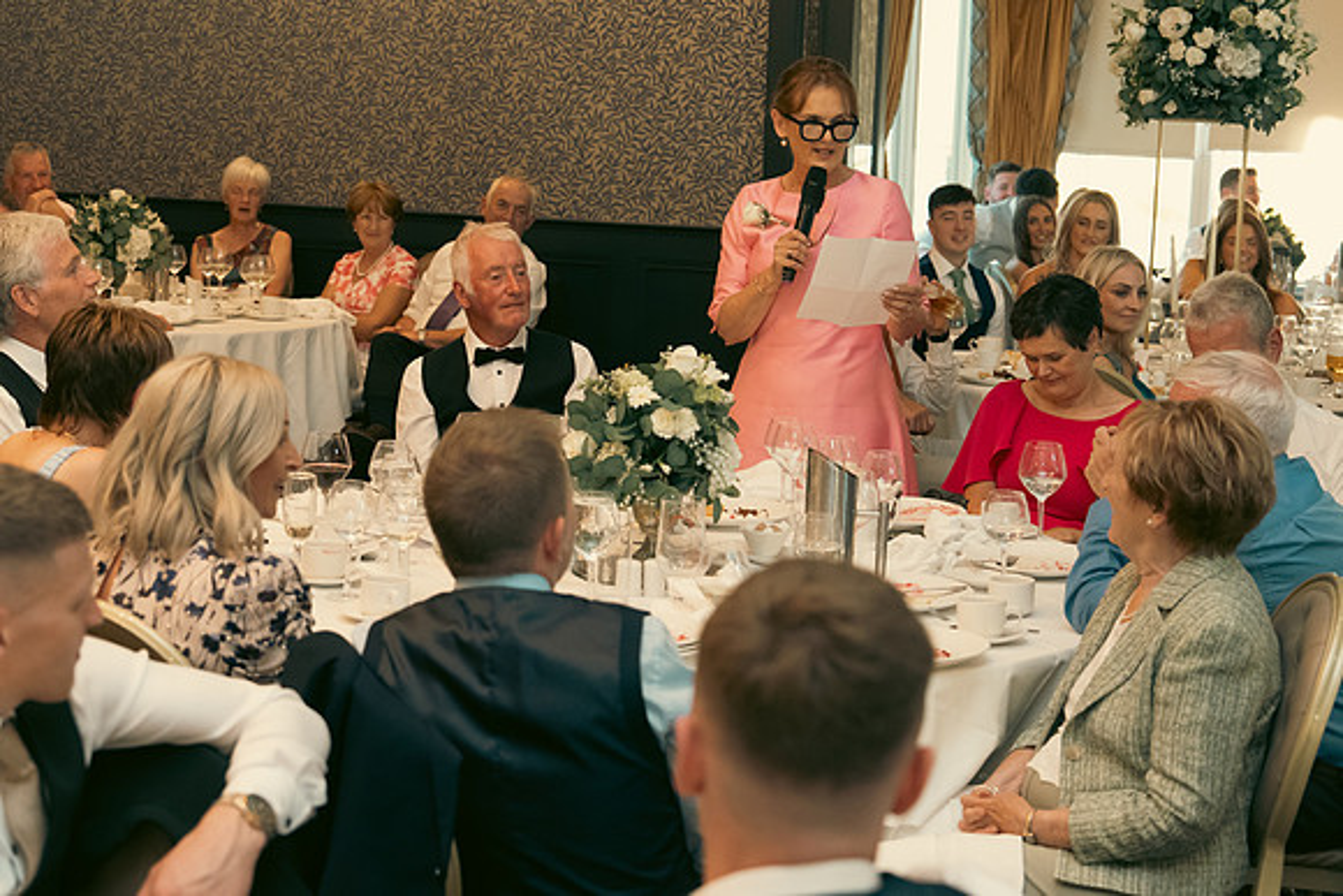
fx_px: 2463
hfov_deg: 30.5
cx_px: 672
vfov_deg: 20.6
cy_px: 448
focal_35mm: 66
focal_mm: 44
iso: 2500
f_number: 3.5
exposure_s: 1/160
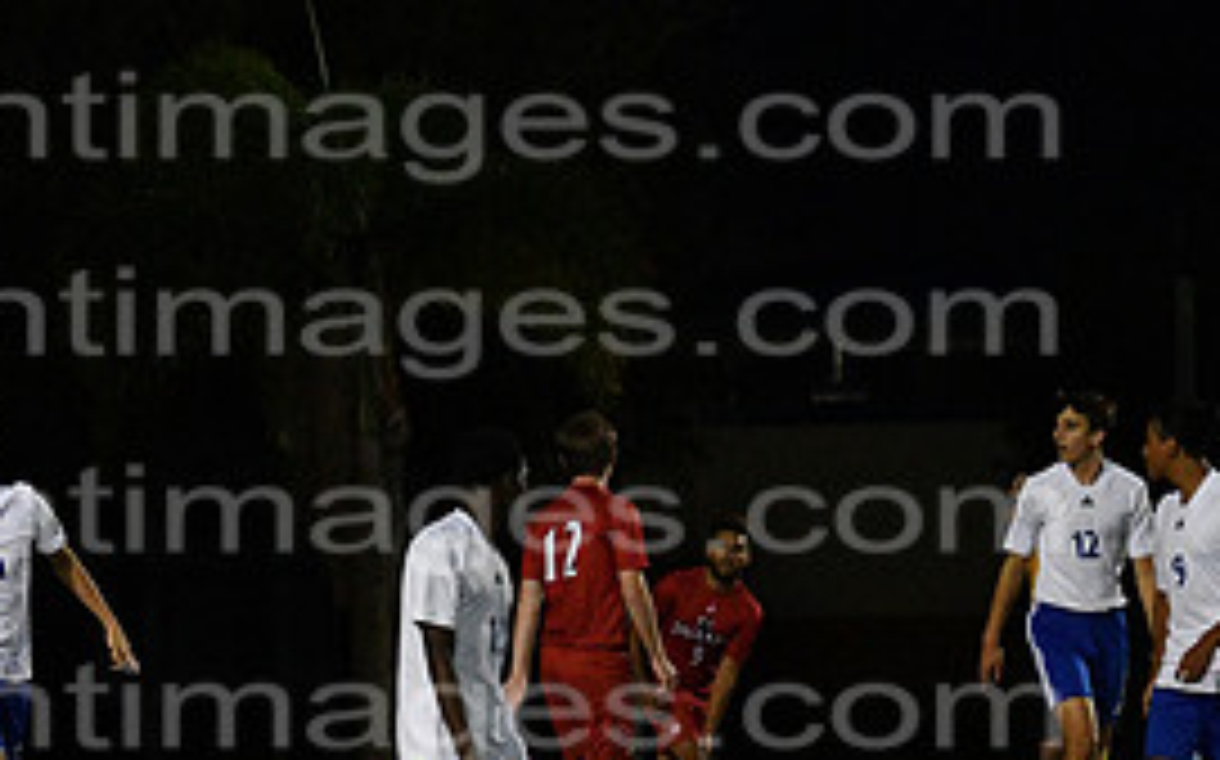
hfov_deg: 6.1
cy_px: 618
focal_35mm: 344
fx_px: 11434
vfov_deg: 3.8
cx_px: 54
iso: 6400
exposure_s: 1/1250
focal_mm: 105
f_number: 4
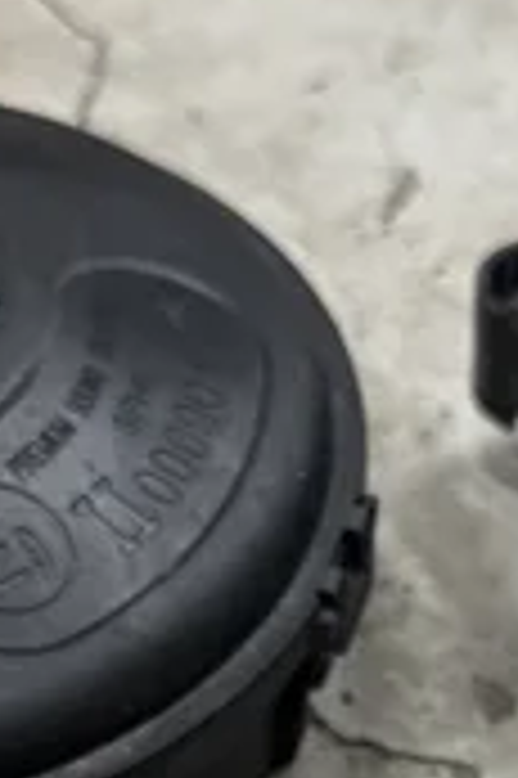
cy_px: 1093
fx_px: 2811
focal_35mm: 130
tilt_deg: -51.8
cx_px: 372
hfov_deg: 10.5
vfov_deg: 14.9
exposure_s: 1/60
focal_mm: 6.76
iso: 500
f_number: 1.78
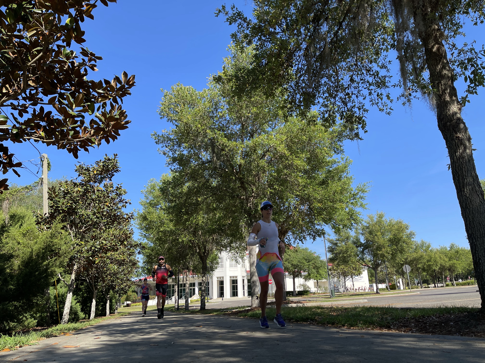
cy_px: 182
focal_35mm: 26
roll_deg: +2.5
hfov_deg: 67.3
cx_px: 242
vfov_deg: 53.1
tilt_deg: +17.1
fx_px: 364
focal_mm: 5.1
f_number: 1.6
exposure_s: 1/1493
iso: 32
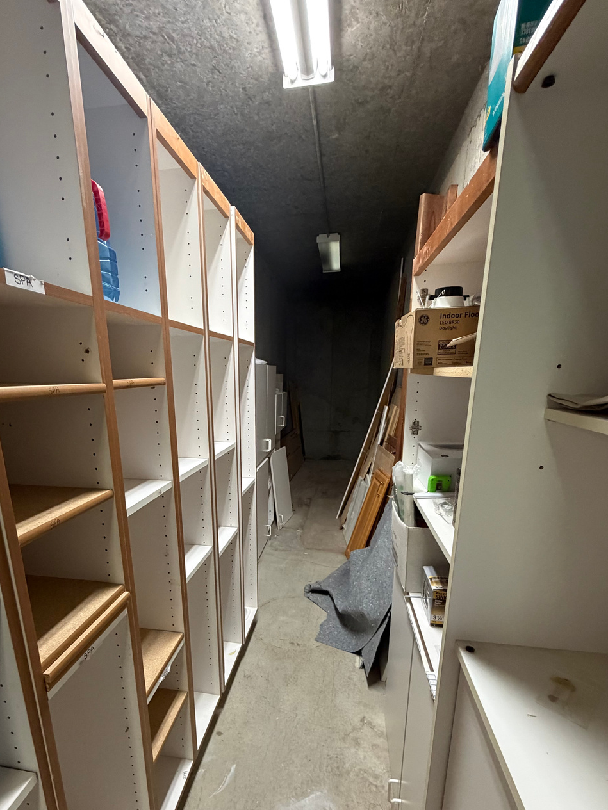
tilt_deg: -15.1
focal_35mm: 17
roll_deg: +0.8
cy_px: 484
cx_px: 274
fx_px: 398
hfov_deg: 74.5
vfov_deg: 89.9
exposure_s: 1/60
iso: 500
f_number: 2.2
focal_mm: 2.22
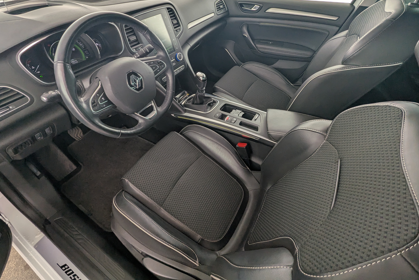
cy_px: 119
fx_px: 198
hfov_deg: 93.3
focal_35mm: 17
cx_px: 212
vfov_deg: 70.0
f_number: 2.2
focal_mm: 2.35
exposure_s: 1/60.3
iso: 95
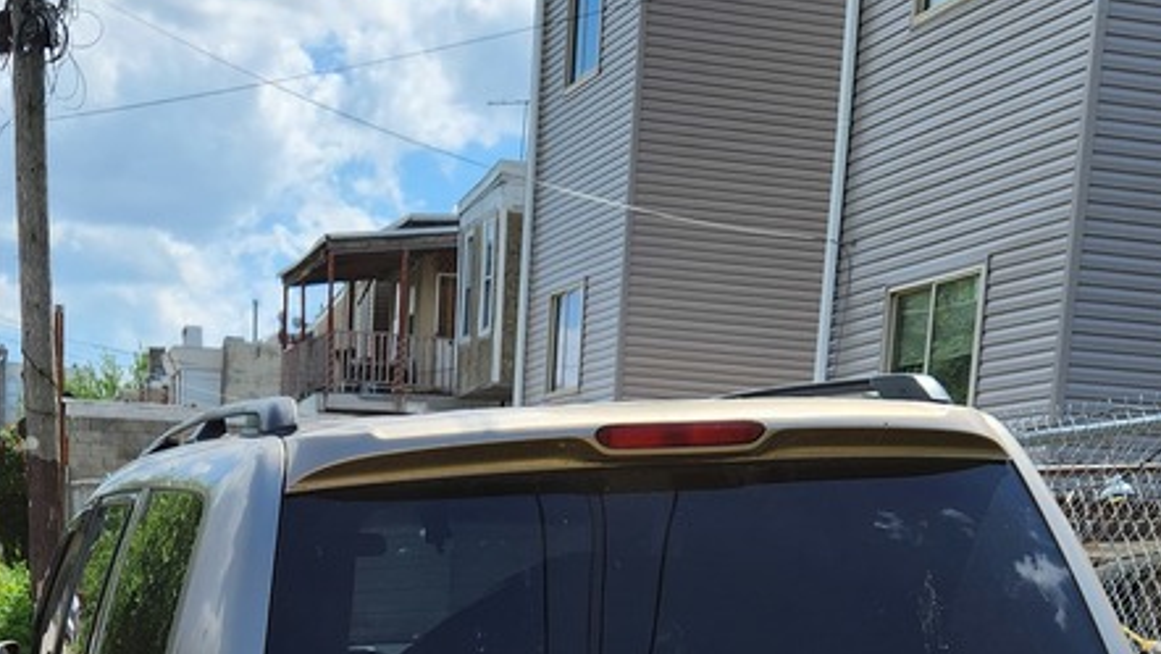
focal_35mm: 68
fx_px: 2094
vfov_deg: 16.2
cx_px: 489
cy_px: 990
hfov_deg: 30.9
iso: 20
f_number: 1.8
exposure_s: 1/1650
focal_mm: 5.4
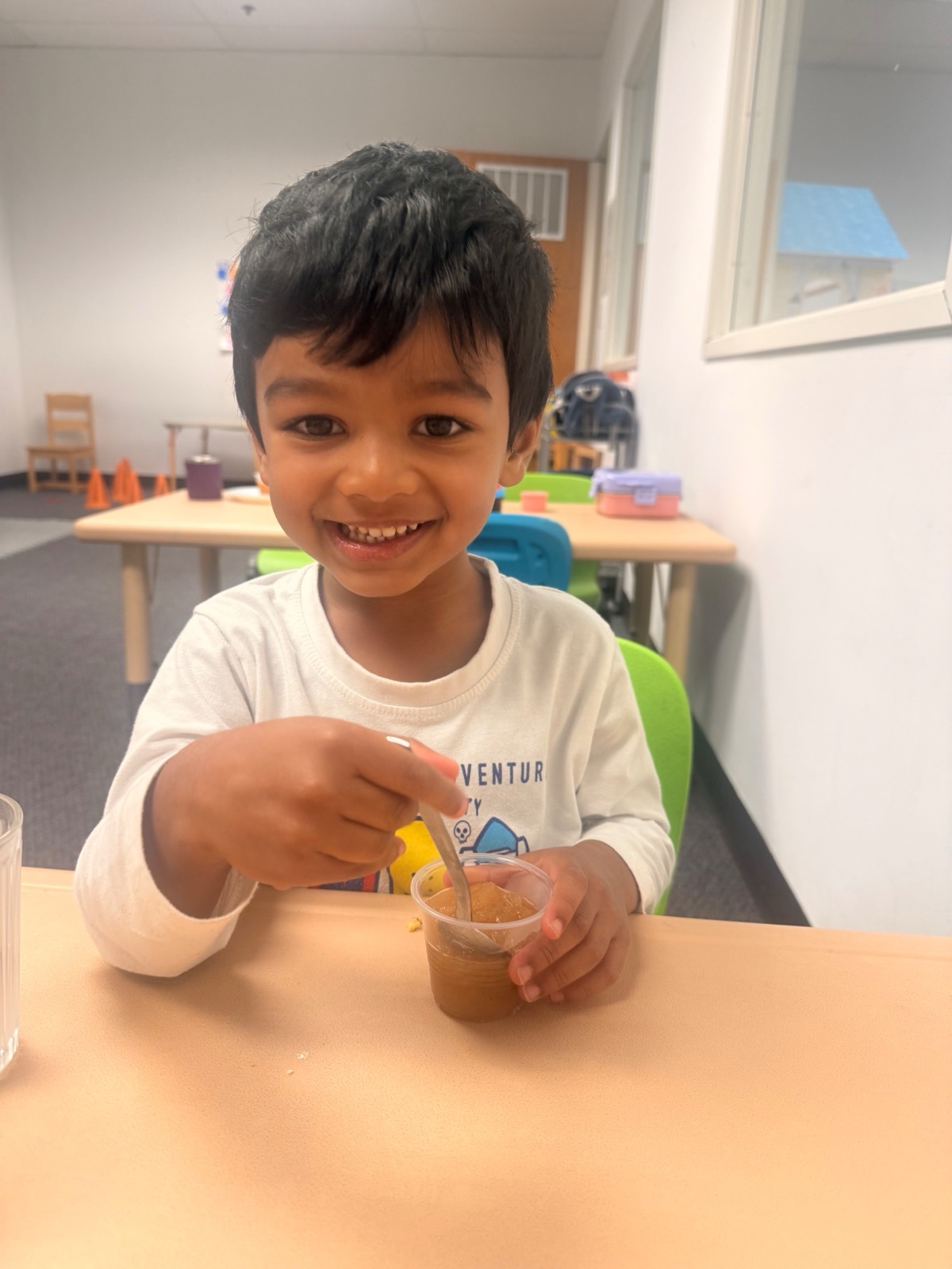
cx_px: 476
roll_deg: -3.6
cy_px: 634
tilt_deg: -17.0
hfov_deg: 56.8
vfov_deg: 71.6
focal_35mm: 24
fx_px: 880
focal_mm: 6.76
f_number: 1.78
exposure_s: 1/60
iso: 160
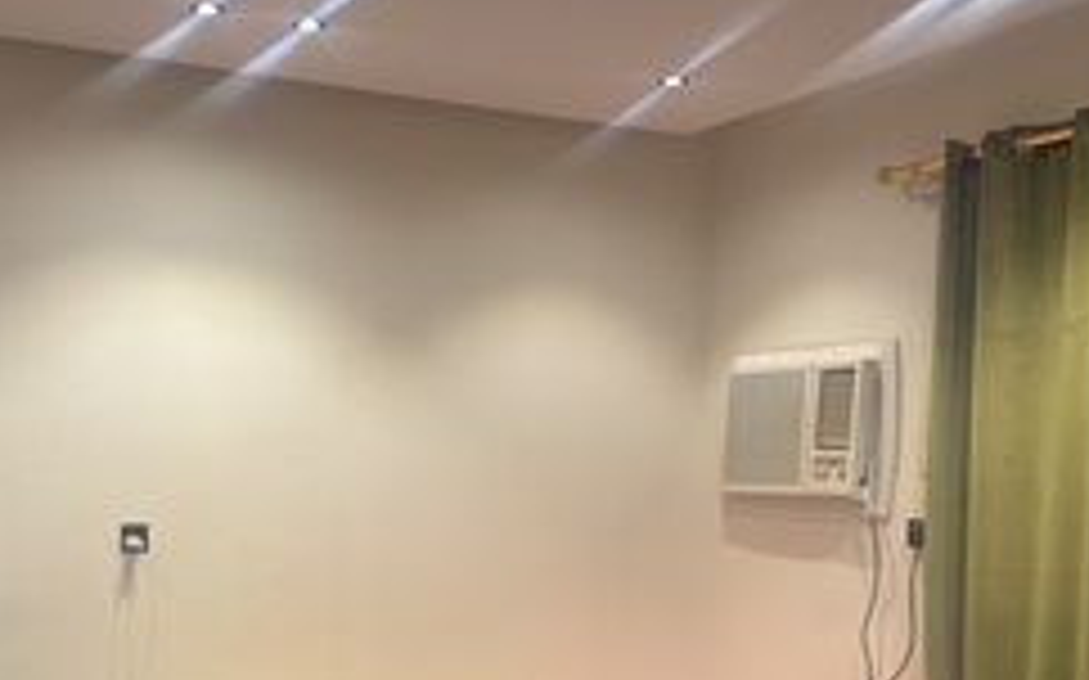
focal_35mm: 48
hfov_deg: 41.4
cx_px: 376
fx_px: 1424
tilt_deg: -2.7
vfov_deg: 26.4
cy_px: 543
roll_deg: -0.7
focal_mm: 6.76
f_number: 1.78
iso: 160
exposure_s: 1/60
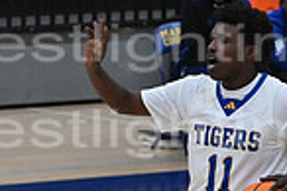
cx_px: 208
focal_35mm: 538
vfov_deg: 2.5
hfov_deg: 3.8
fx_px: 4284
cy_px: 263
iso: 2800
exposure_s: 1/800
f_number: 4
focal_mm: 90
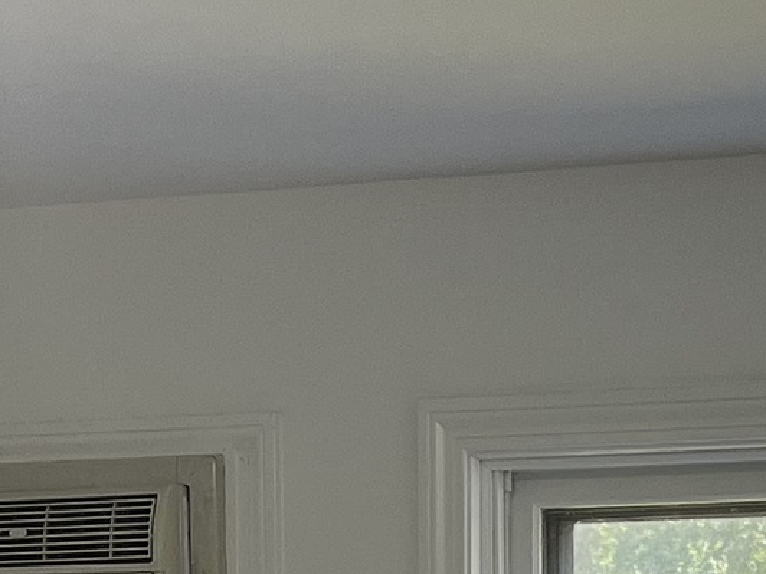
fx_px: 3319
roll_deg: -0.7
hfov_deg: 13.1
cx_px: 573
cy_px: 1482
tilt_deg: -11.6
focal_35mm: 150
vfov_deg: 8.8
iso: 64
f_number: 1.6
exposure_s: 1/143
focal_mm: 5.1
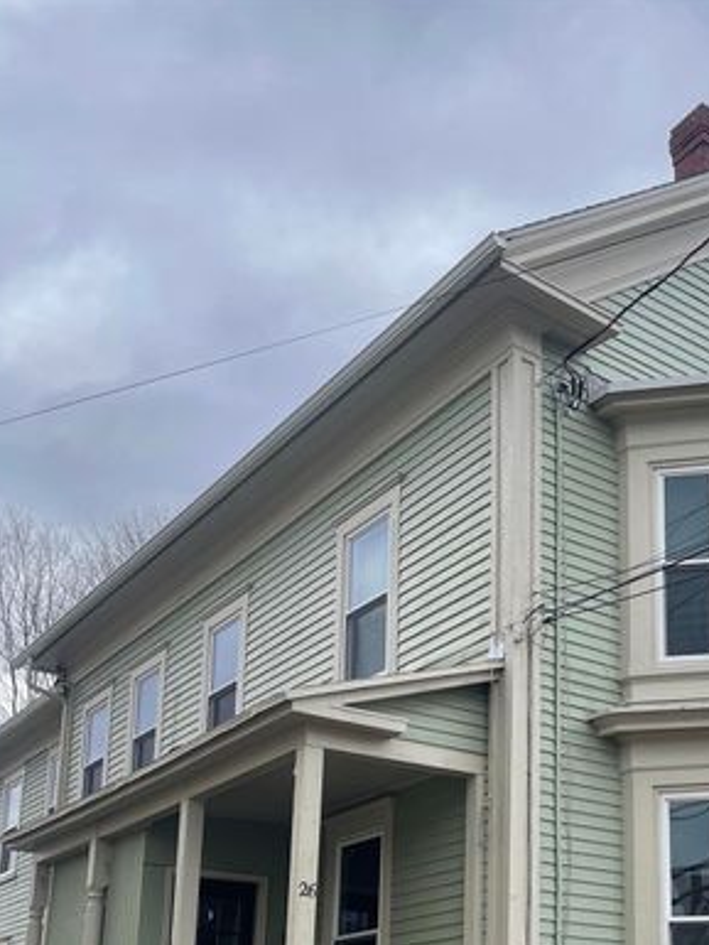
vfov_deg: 39.6
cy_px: 811
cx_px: 552
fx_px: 1228
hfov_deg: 31.5
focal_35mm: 45
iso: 32
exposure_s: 1/1366
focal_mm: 4.2
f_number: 1.6
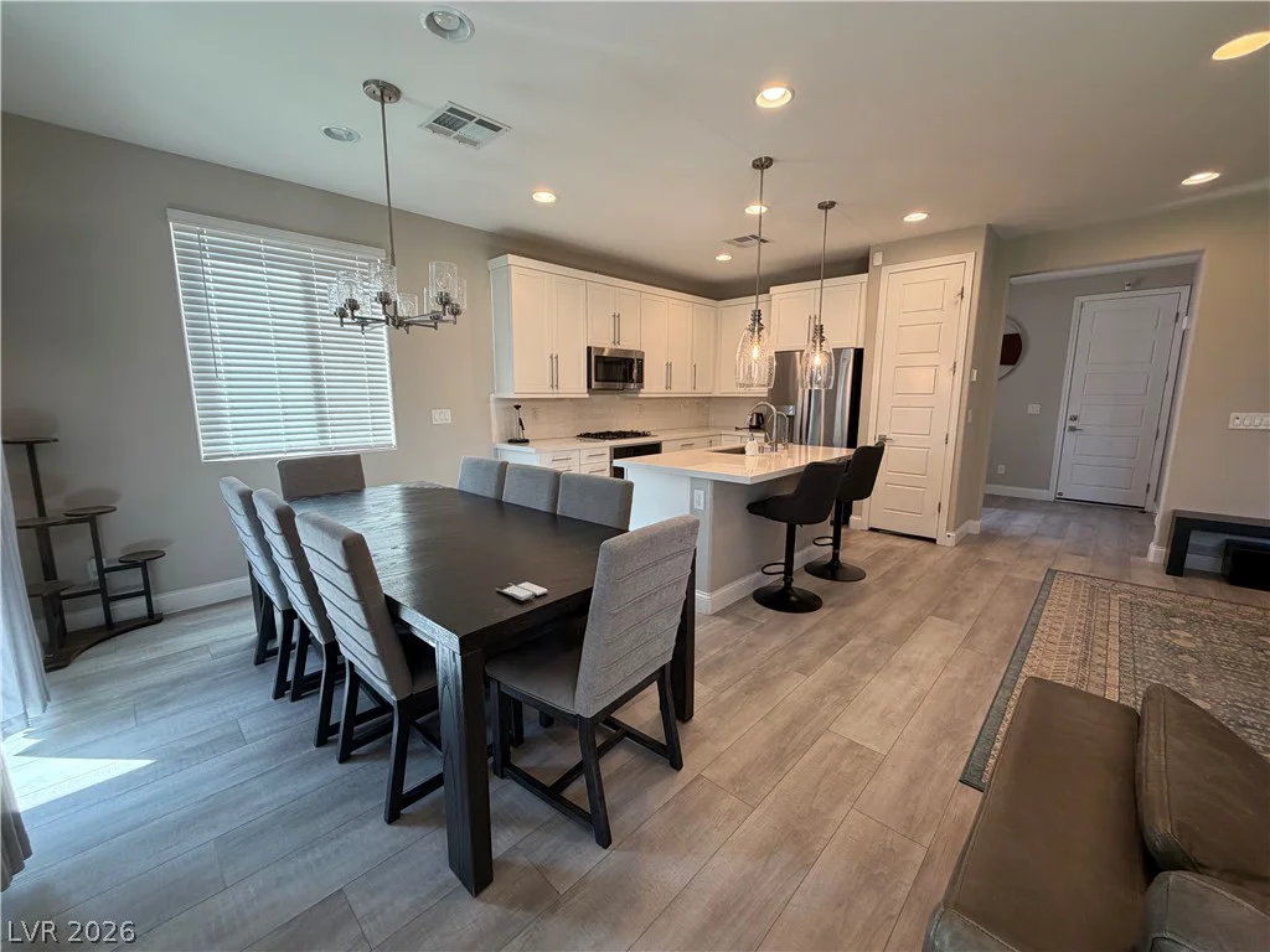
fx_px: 514
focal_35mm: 14
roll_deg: +0.5
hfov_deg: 102.1
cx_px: 635
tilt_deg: -9.3
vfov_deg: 85.7
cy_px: 476
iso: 160
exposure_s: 1/120
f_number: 2.2
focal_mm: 2.22
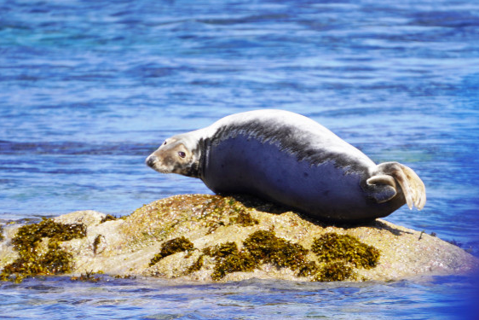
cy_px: 161
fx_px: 7582
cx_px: 250
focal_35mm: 570
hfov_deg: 3.6
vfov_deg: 2.4
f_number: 6.3
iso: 125
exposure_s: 1/500
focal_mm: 267
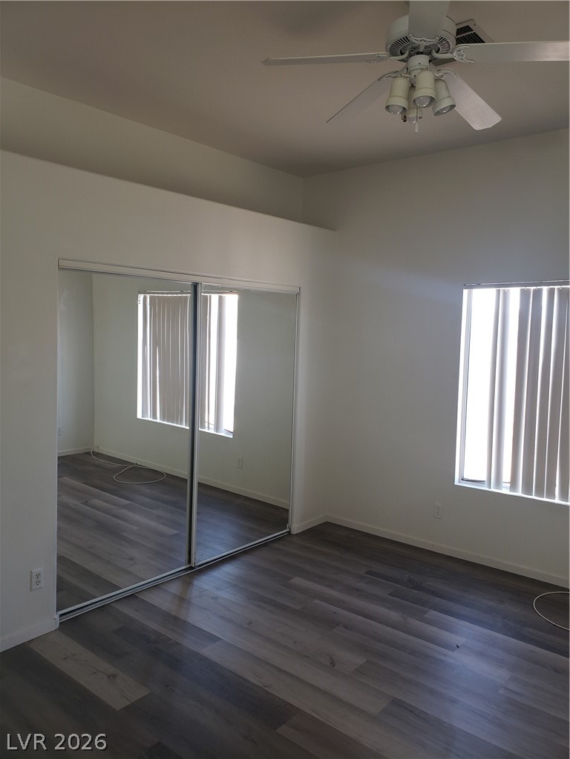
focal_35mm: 26
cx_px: 285
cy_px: 380
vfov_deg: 67.3
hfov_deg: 53.1
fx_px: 571
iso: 100
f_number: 2.4
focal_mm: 4.3
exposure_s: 1/60
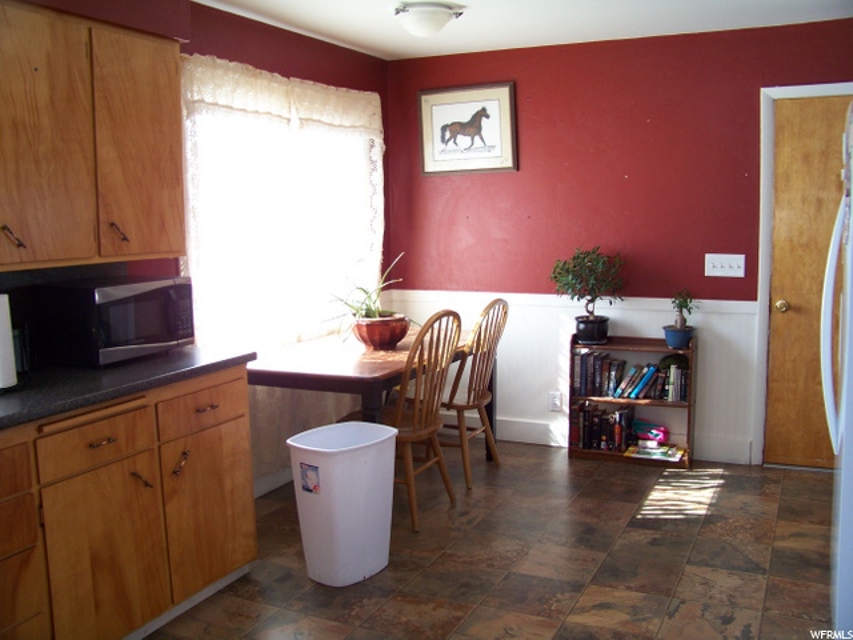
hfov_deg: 55.4
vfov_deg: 42.9
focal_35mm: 33
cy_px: 320
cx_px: 426
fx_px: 813
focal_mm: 5.85
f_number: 2.8
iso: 64
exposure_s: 1/30
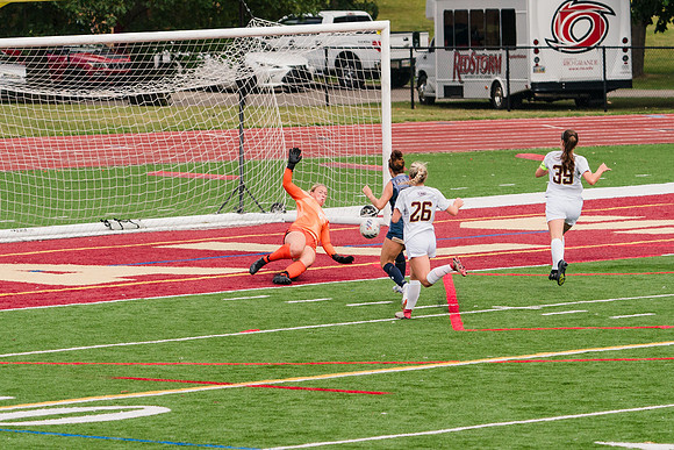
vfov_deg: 4.2
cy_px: 181
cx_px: 335
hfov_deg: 6.3
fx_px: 6084
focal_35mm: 325
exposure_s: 1/1600
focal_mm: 200
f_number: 5.6
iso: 500
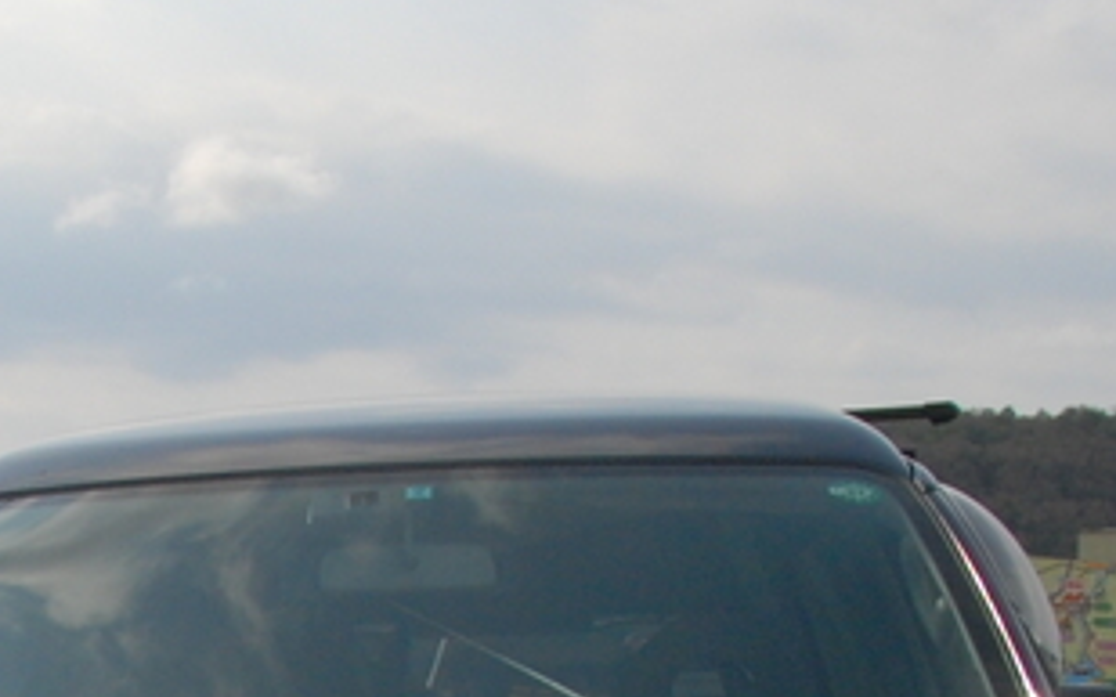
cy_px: 959
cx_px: -242
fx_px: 3254
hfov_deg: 18.4
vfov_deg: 11.8
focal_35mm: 107
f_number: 13
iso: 400
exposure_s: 1/500
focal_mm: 18
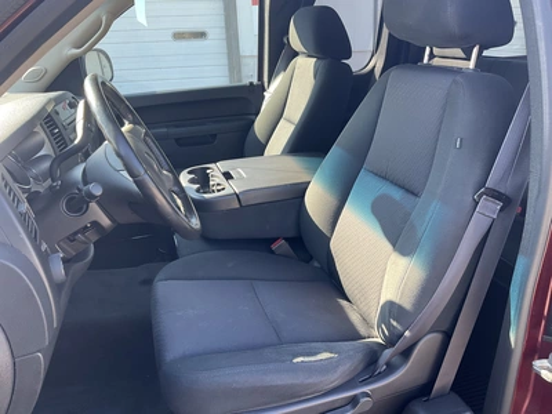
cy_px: 207
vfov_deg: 48.2
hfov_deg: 61.7
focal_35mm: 29
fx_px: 462
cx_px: 276
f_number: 1.8
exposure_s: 1/122
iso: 32
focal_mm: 3
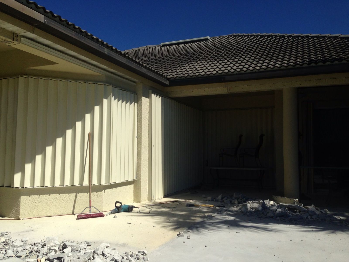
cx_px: 174
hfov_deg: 55.4
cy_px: 131
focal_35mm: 33
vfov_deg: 42.9
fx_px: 333
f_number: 2.4
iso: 50
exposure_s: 1/3390
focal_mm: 4.13
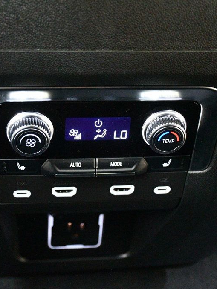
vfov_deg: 26.3
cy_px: 145
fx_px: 618
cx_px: 84
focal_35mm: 74
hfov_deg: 19.9
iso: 12800
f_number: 4.2
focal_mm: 34
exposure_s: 1/60
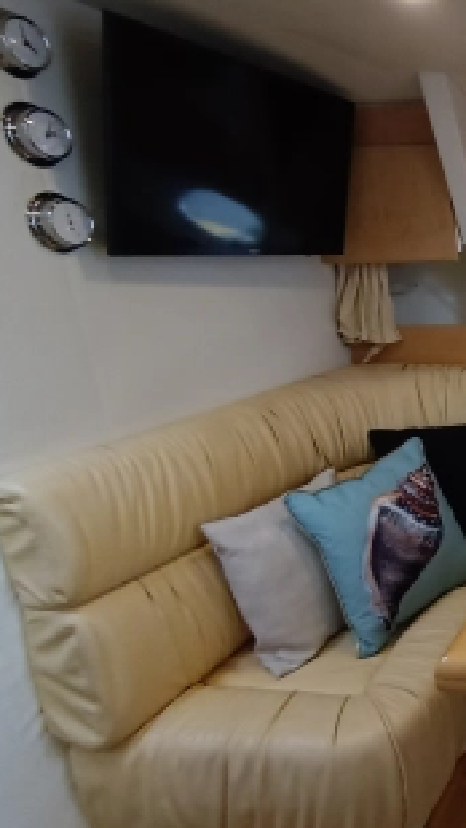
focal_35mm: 33
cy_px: 406
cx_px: 653
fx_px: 724
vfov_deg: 59.5
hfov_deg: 27.5
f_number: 2.2
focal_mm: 1.65
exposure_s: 1/50
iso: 889
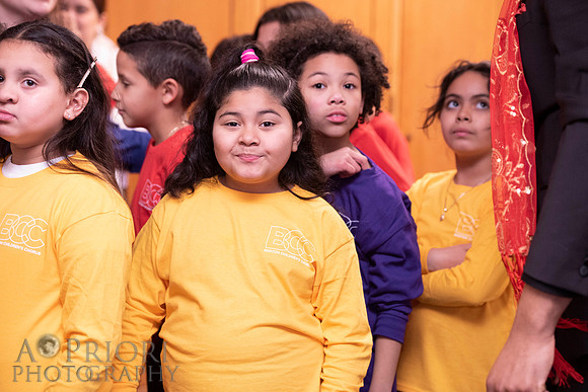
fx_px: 1601
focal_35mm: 98
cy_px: 196
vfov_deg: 14.0
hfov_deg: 20.8
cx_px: 294
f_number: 4
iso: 2500
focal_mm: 98
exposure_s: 1/60
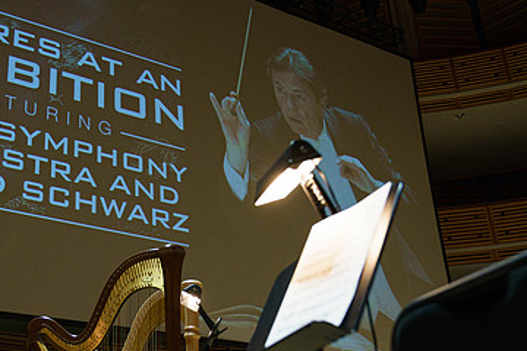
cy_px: 214
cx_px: 151
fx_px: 732
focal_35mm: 50
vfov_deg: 26.9
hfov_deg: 38.8
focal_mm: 31
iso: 2500
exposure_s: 1/200
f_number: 4
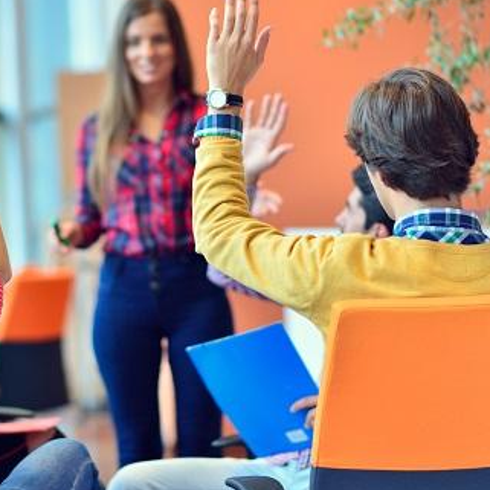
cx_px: 118
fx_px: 2162
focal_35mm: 135
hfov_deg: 12.9
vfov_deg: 12.9
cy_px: 191
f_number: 2
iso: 500
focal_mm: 85
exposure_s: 1/200
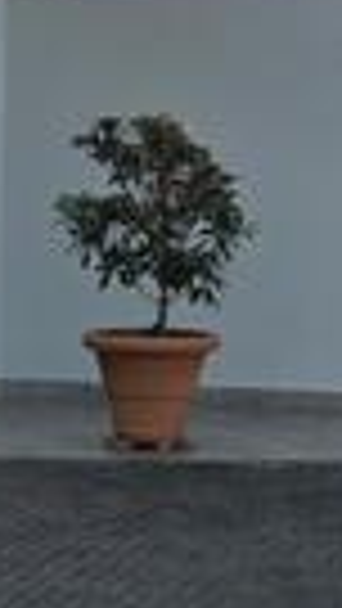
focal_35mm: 148
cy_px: 59
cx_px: 153
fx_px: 2385
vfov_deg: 14.4
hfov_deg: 8.2
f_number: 1.7
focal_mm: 6.3
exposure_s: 1/3972
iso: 80
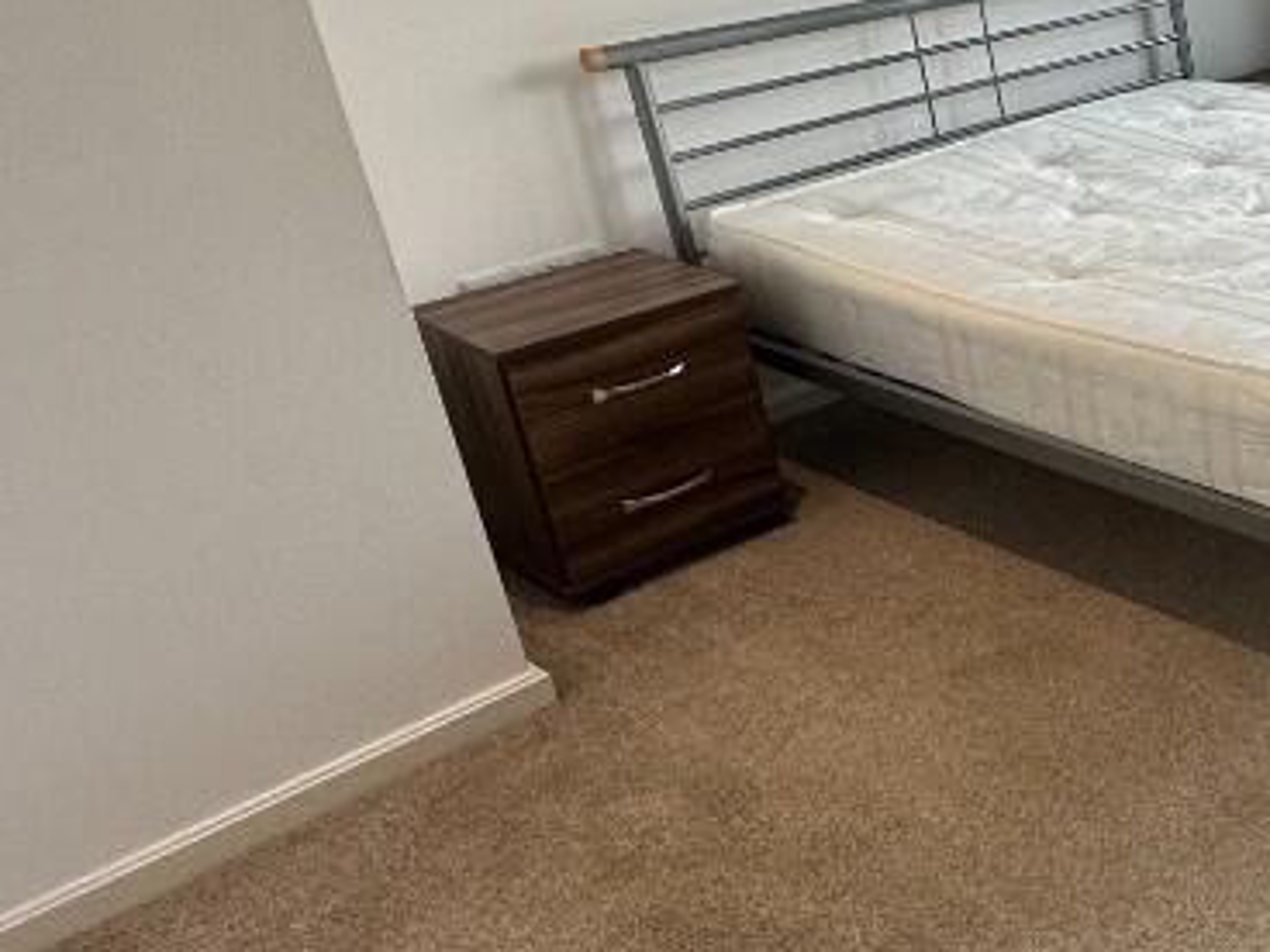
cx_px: 1684
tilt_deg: -17.6
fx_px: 1431
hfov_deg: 33.5
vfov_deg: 35.8
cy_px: 210
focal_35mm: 39
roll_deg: +1.2
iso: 80
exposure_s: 1/100
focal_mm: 2.22
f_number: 2.2
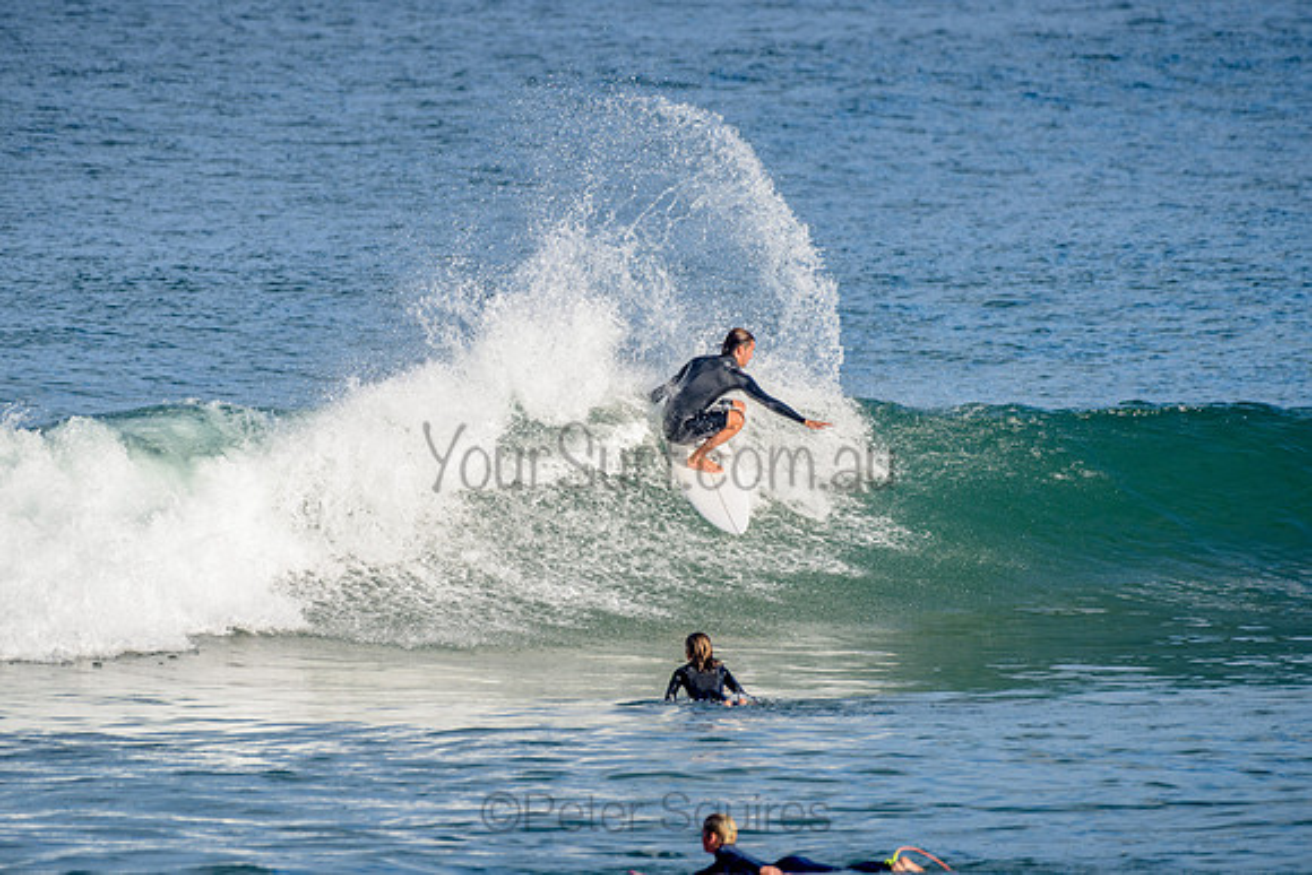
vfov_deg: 2.2
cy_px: 438
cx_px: 656
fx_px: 22310
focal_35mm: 612
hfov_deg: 3.4
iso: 140
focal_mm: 500
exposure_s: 1/1250
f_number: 5.6
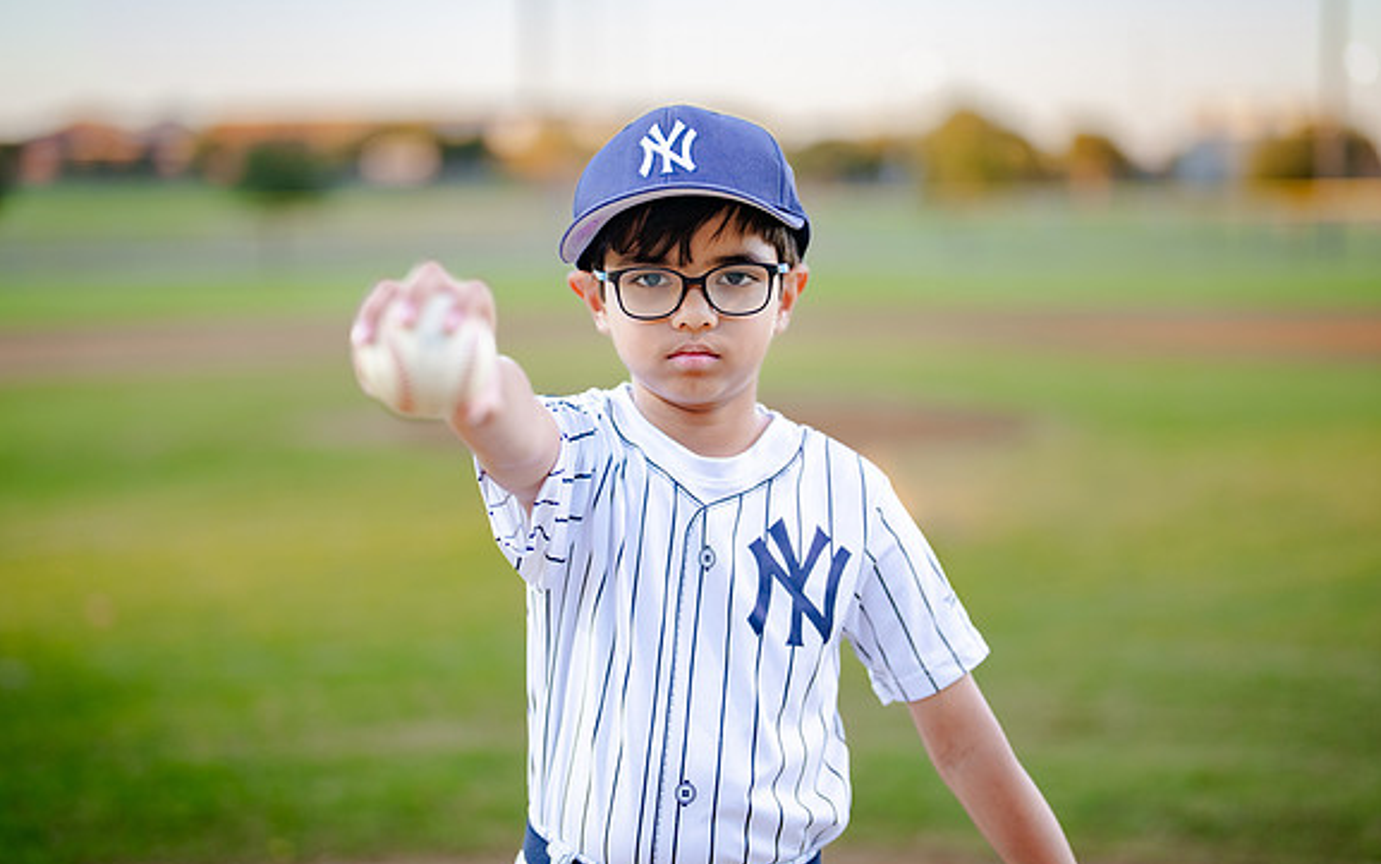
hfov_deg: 32.5
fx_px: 2372
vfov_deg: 20.6
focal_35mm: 63
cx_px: 676
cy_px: 412
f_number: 1.2
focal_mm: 50
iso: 250
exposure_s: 1/1000
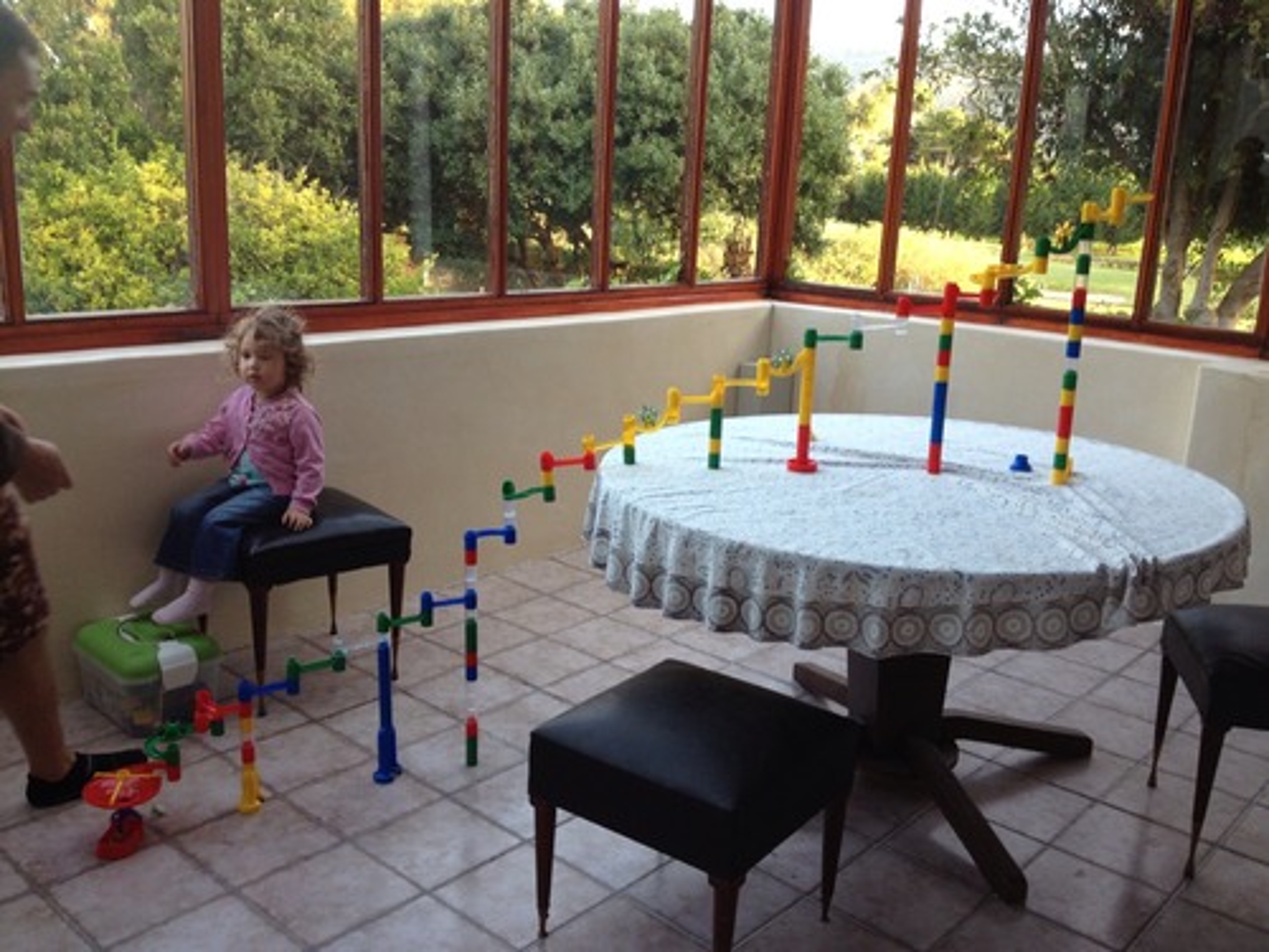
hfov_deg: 52.6
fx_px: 1283
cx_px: 634
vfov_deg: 40.7
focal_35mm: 35
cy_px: 476
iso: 50
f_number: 2.4
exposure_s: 1/60
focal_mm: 4.28
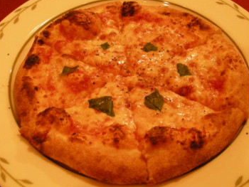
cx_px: 131
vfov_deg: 32.2
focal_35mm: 45
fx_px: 324
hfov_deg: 42.0
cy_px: 82
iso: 400
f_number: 2.8
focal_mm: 5.7
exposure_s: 1/9.3
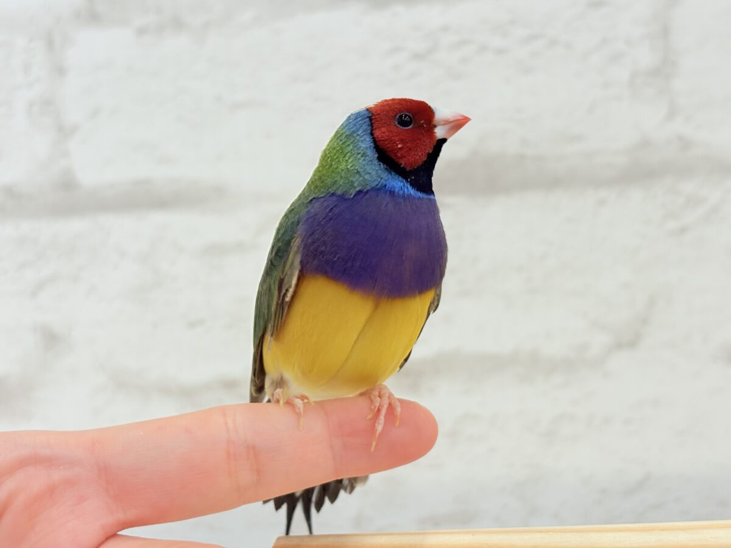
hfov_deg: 36.8
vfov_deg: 28.0
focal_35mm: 52
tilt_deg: +3.3
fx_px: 1098
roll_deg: +4.2
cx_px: 366
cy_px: 274
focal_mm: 5.96
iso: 80
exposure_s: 1/100
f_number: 1.6
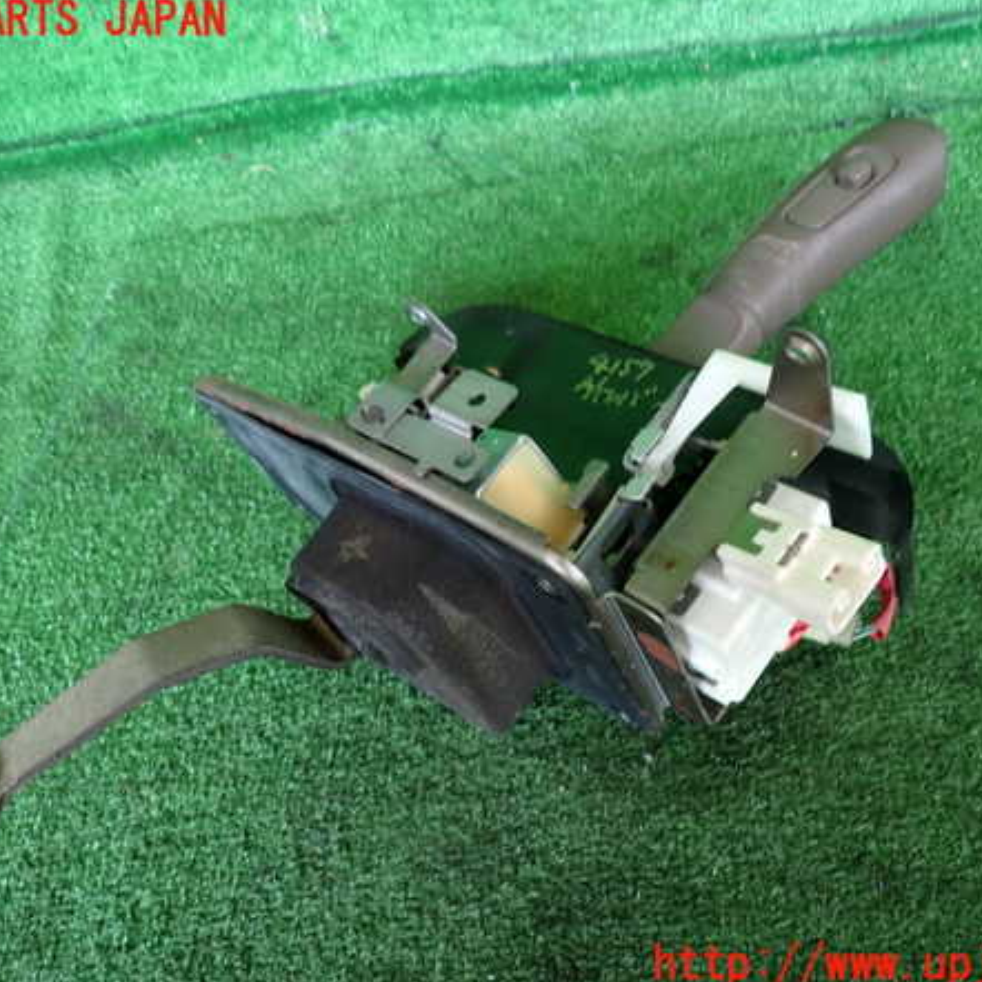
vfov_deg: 54.0
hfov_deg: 54.0
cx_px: 489
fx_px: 963
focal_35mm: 30
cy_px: 493
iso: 125
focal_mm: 4.5
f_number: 2
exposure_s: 1/60
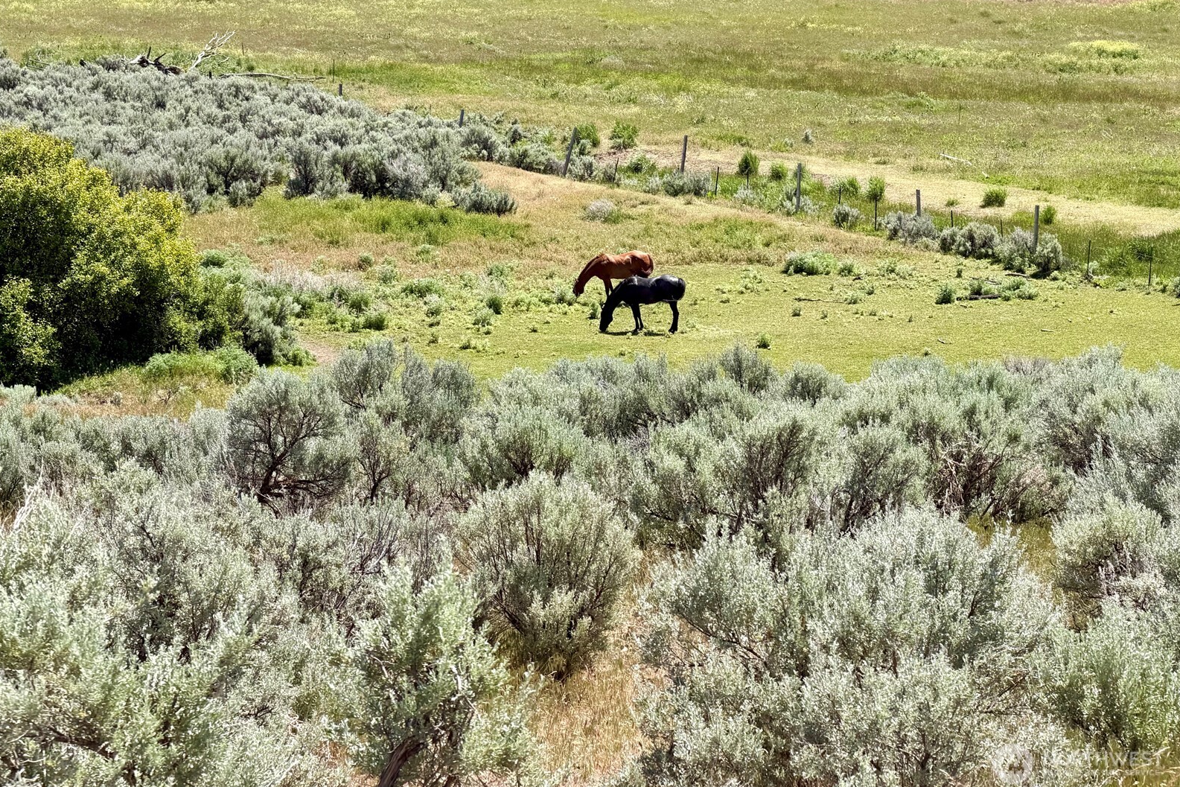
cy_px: 347
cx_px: 590
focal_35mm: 105
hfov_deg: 19.5
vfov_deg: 13.0
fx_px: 3442
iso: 50
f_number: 2.8
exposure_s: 1/638
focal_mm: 16.89
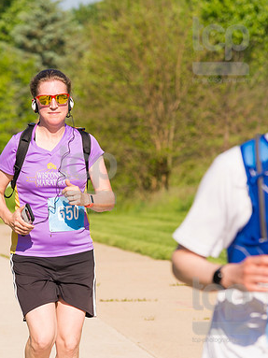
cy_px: 179
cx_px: 89
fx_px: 2179
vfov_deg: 9.4
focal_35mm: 211
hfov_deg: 7.0
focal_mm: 145
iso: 400
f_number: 5.6
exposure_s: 1/2000
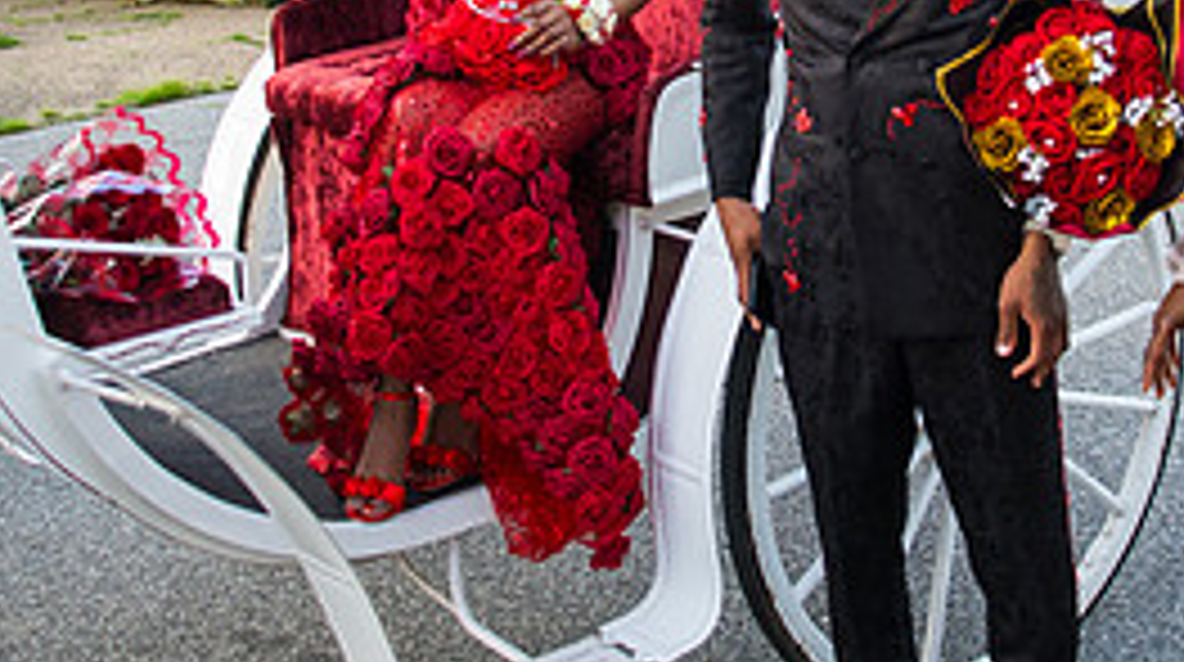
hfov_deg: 31.1
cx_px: 828
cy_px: -7
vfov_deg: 17.5
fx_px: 2100
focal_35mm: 67
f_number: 3.7
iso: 800
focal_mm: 28
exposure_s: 1/125
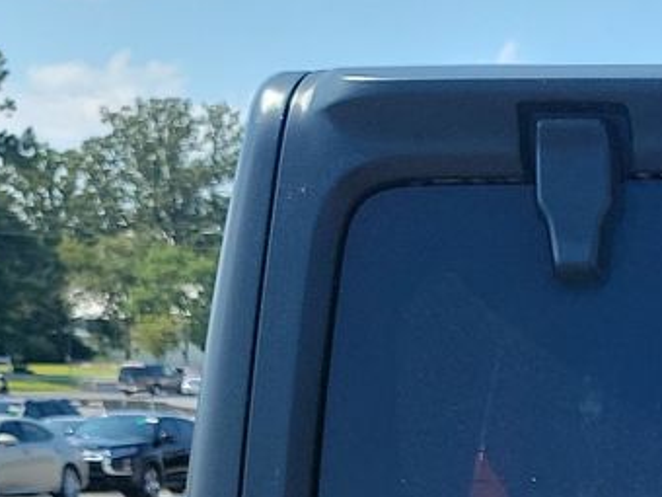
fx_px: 2161
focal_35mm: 113
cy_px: 963
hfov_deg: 15.4
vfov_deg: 11.8
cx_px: 1127
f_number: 1.8
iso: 50
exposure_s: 1/491
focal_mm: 6.7
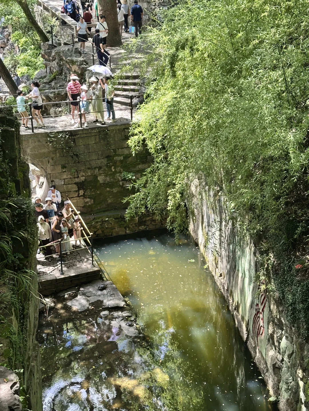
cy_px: 206
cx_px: 154
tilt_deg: -27.1
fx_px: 571
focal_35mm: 48
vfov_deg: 39.7
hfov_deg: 30.3
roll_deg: -0.3
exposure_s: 1/190
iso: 50
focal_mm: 6.86
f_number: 1.78
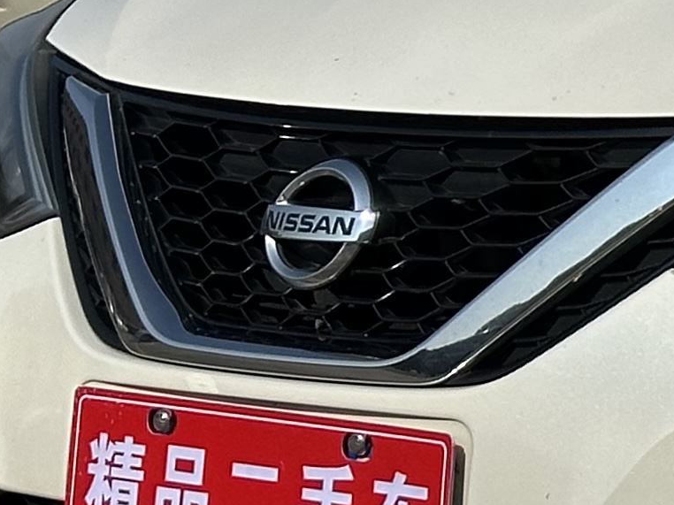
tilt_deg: +0.9
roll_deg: -1.1
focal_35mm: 254
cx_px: 1436
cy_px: -151
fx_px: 4944
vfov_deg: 5.8
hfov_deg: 7.4
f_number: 1.78
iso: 64
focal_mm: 6.86
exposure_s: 1/7634
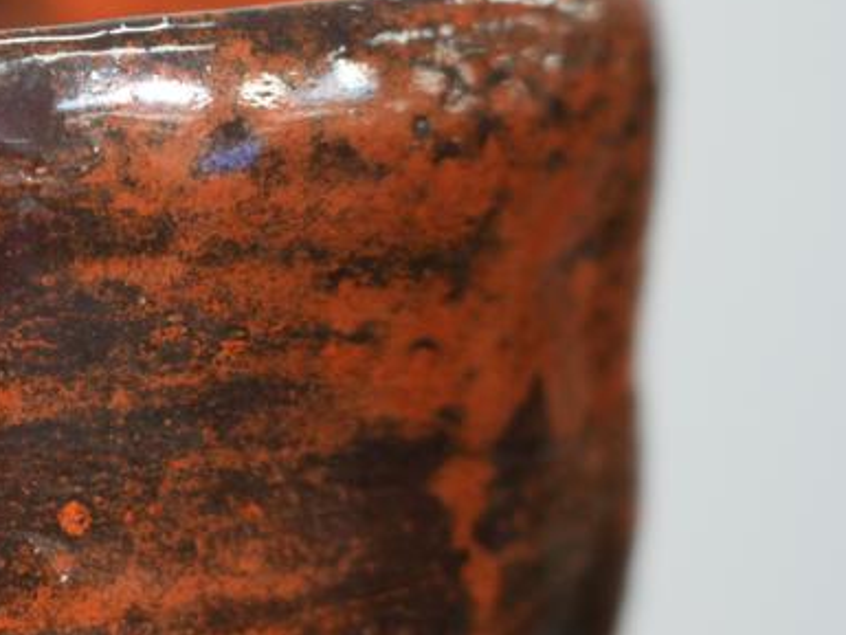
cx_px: -88
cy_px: 342
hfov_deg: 6.9
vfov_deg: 5.2
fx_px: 6943
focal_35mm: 284
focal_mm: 105
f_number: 4
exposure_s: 1/125
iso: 1600
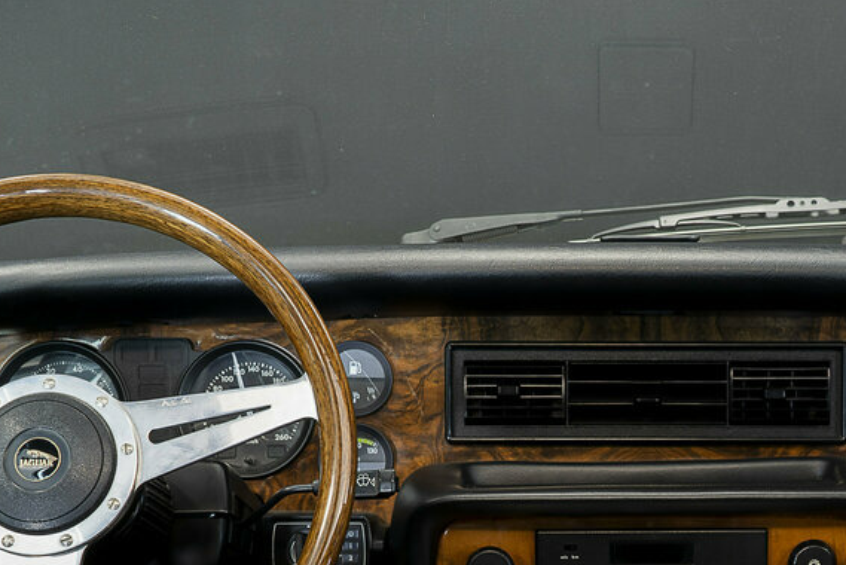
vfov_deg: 22.2
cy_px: 555
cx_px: 620
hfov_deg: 33.3
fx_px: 1387
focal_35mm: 59
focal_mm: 28
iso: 250
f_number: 7.1
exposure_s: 1.3
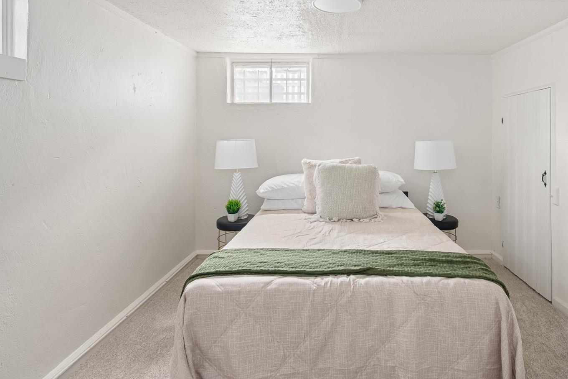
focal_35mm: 20
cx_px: 307
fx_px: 315
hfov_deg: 83.8
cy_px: 168
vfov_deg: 61.7
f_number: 8
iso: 400
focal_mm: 17
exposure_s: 1/80
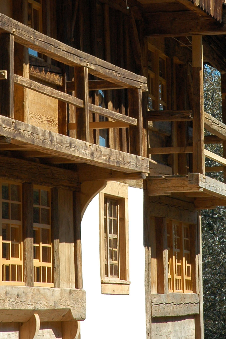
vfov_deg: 9.7
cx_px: 118
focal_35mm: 211
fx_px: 1990
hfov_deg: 6.5
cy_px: 24
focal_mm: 62
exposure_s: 1/400
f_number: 11
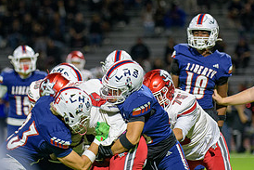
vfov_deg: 3.8
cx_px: 126
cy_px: 121
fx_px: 2541
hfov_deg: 5.7
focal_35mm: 360
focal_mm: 170
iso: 2000
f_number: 2.8
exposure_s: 1/250
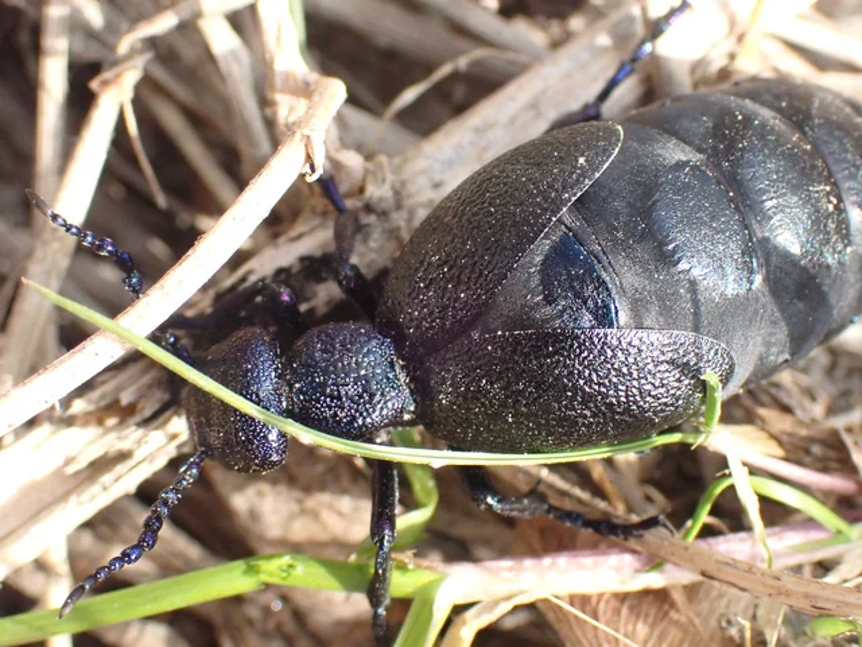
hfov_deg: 27.4
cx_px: 431
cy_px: 324
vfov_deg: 20.7
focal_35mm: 71
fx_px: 1768
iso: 640
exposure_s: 1/250
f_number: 5.6
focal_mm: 12.73
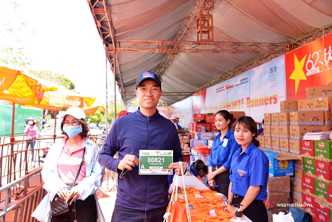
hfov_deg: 61.9
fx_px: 277
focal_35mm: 30
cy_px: 111
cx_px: 166
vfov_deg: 43.7
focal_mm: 30
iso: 400
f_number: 5
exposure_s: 1/320
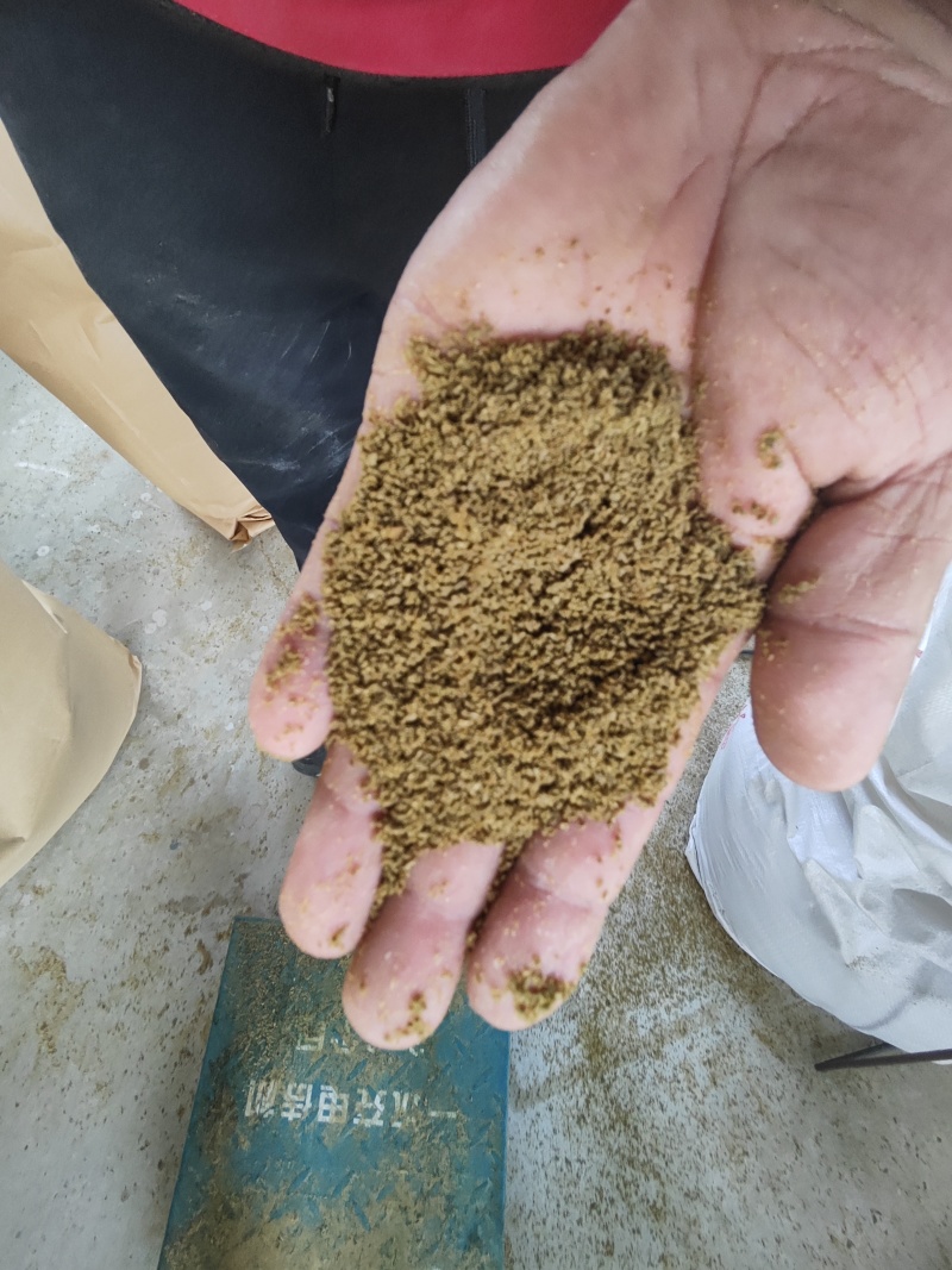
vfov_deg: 94.5
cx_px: 476
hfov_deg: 78.1
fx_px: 587
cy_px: 635
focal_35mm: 16
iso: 427
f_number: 2.4
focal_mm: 2.13
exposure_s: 1/33.3
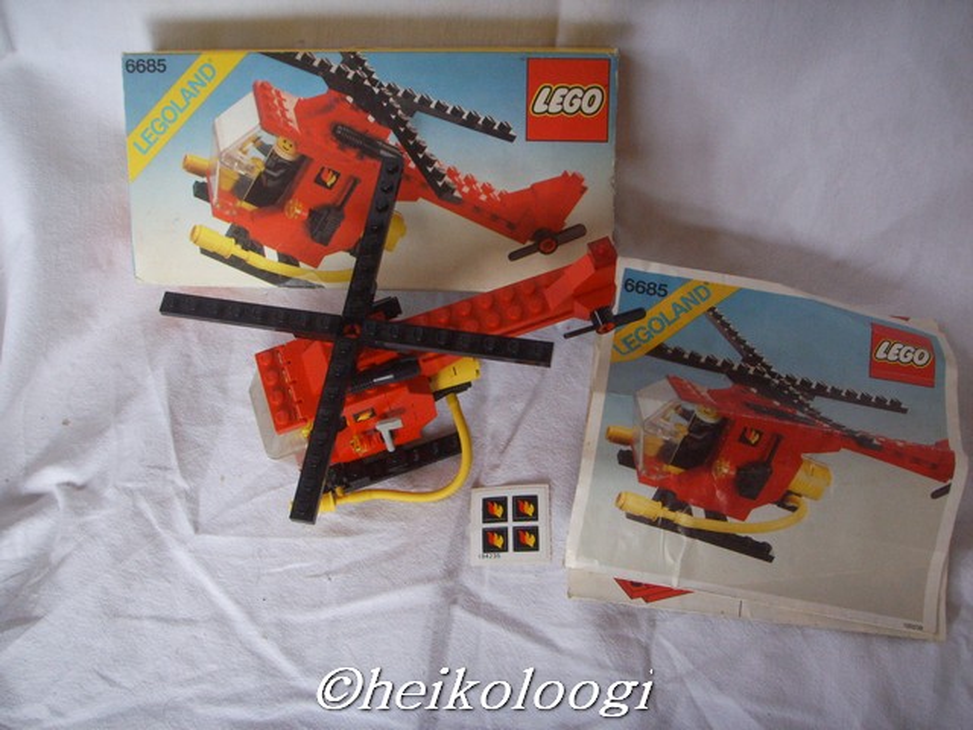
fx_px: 1096
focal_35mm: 39
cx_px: 486
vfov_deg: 36.8
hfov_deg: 47.9
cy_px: 365
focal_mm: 6.6
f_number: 3.5
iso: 152
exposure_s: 1/30
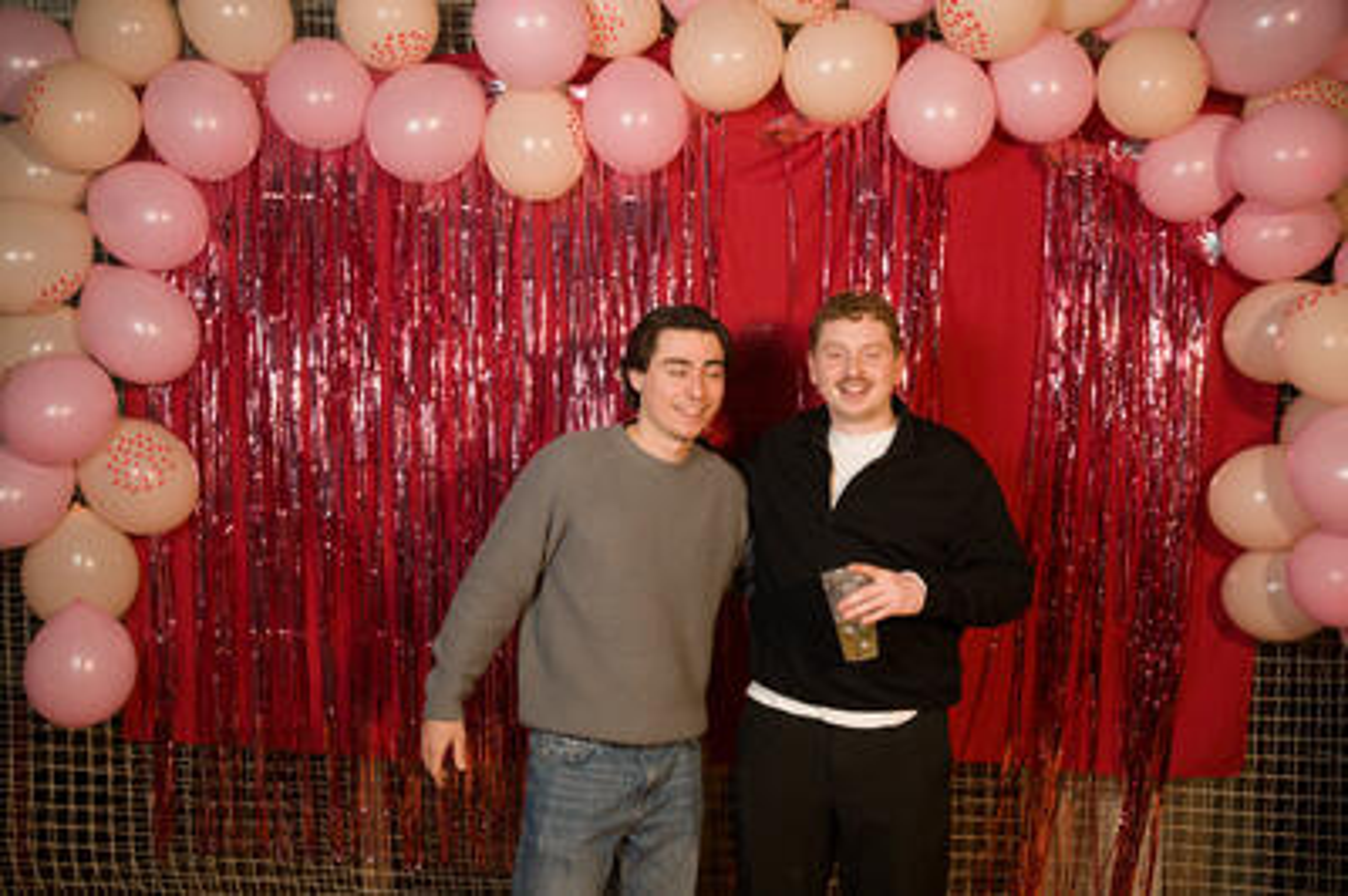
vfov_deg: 41.2
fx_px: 1193
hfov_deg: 58.9
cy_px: 448
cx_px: 674
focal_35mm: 32
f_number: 4.5
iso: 4000
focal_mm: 31.9
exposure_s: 1/160
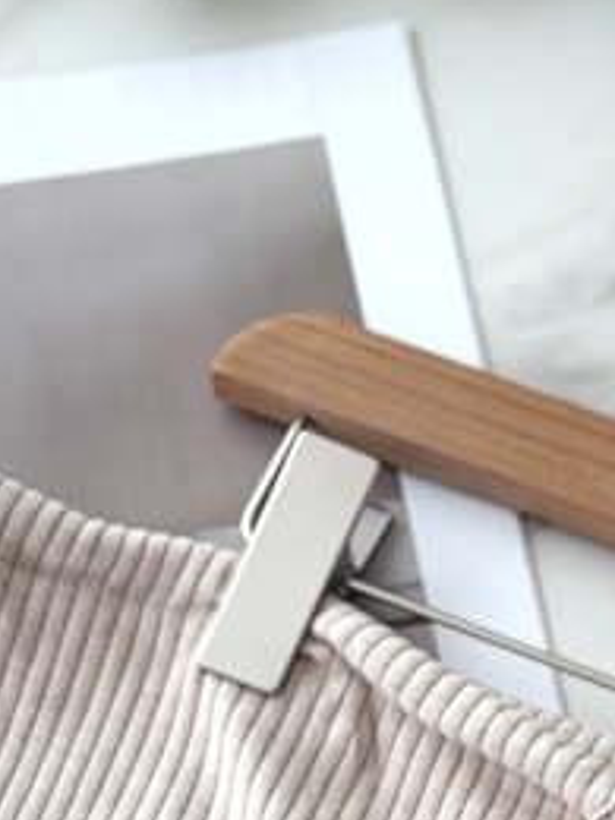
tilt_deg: -67.8
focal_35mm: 100
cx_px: 665
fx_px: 2369
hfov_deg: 14.5
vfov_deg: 18.5
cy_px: 1003
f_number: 1.6
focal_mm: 5.96
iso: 40
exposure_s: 1/209
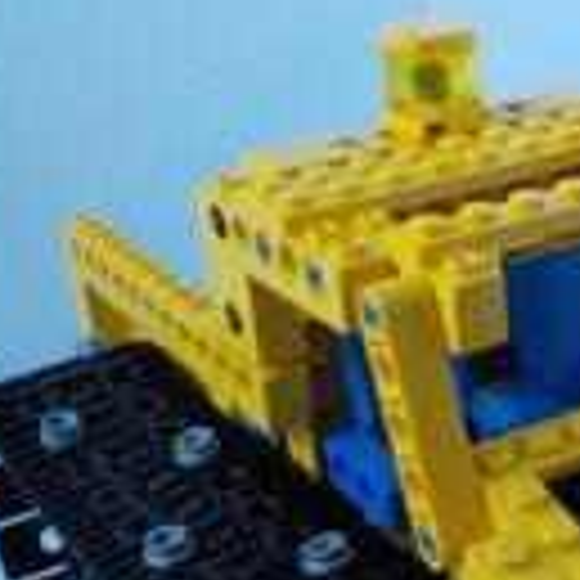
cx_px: 526
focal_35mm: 74
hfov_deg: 22.8
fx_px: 1403
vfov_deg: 22.9
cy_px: 486
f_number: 3.3
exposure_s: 1/20
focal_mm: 4.1
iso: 400
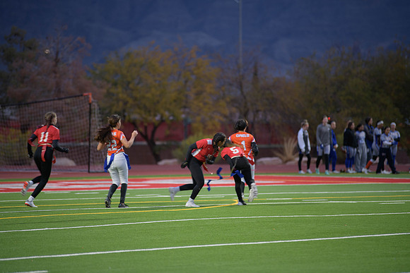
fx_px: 2278
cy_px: 136
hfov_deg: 10.3
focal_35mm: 200
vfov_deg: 6.9
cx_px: 205
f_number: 2.8
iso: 720
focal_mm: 200
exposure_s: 1/200
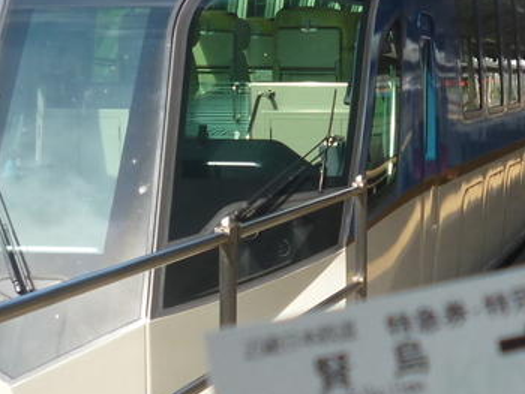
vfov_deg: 15.4
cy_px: 103
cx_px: 514
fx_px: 1457
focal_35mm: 96
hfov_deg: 19.9
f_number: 3.1
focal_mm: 5
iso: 100
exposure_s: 1/250
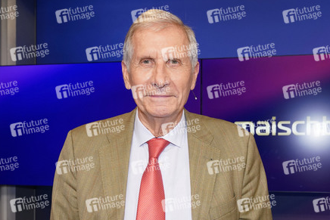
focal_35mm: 31
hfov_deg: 60.3
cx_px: 161
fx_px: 284
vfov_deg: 42.4
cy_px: 109
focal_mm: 30
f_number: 5.6
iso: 2000
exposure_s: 1/125
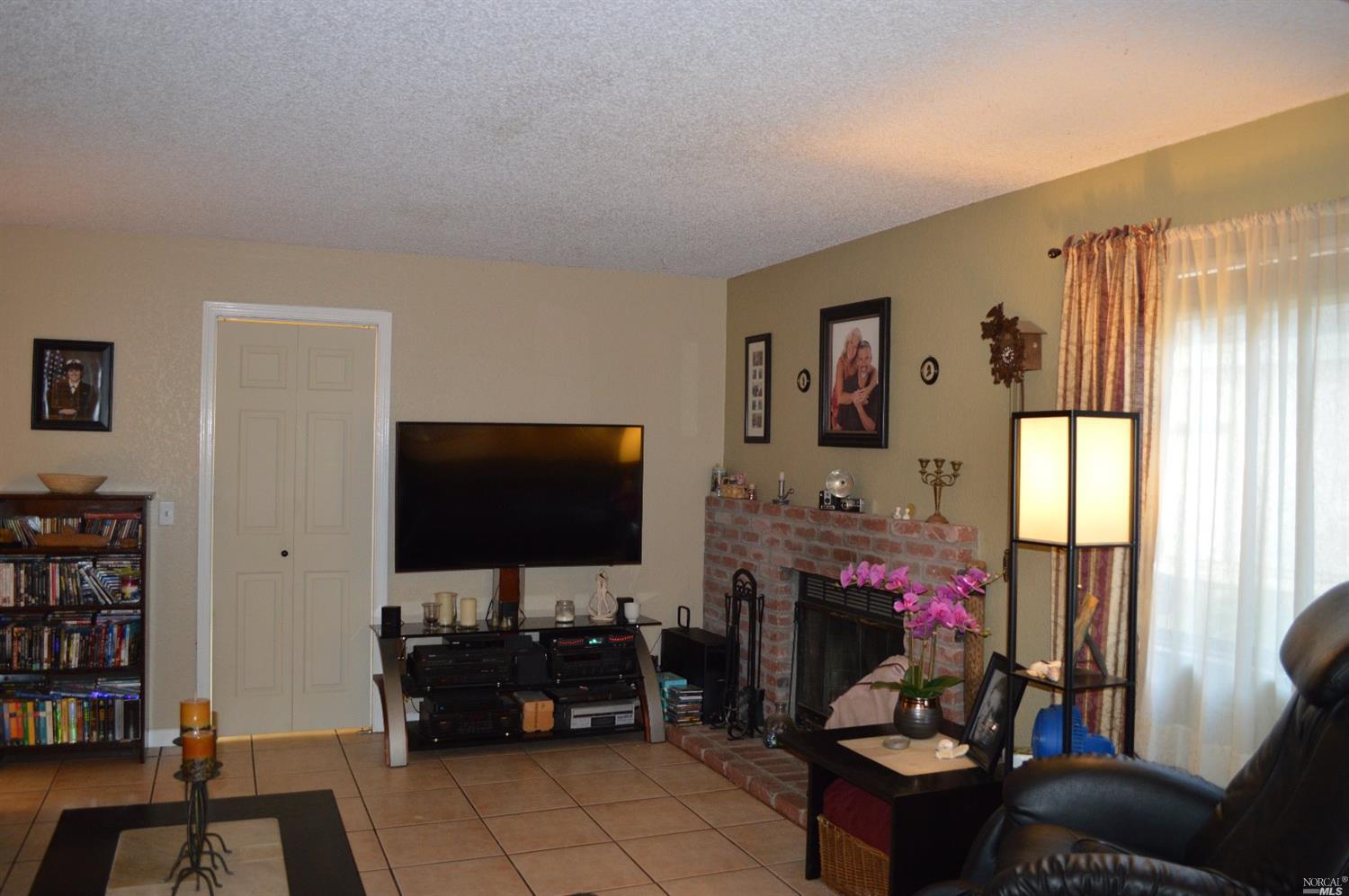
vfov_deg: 47.8
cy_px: 448
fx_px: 1011
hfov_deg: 67.4
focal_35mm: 27
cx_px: 674
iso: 640
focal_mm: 18
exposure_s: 1/60
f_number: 3.5
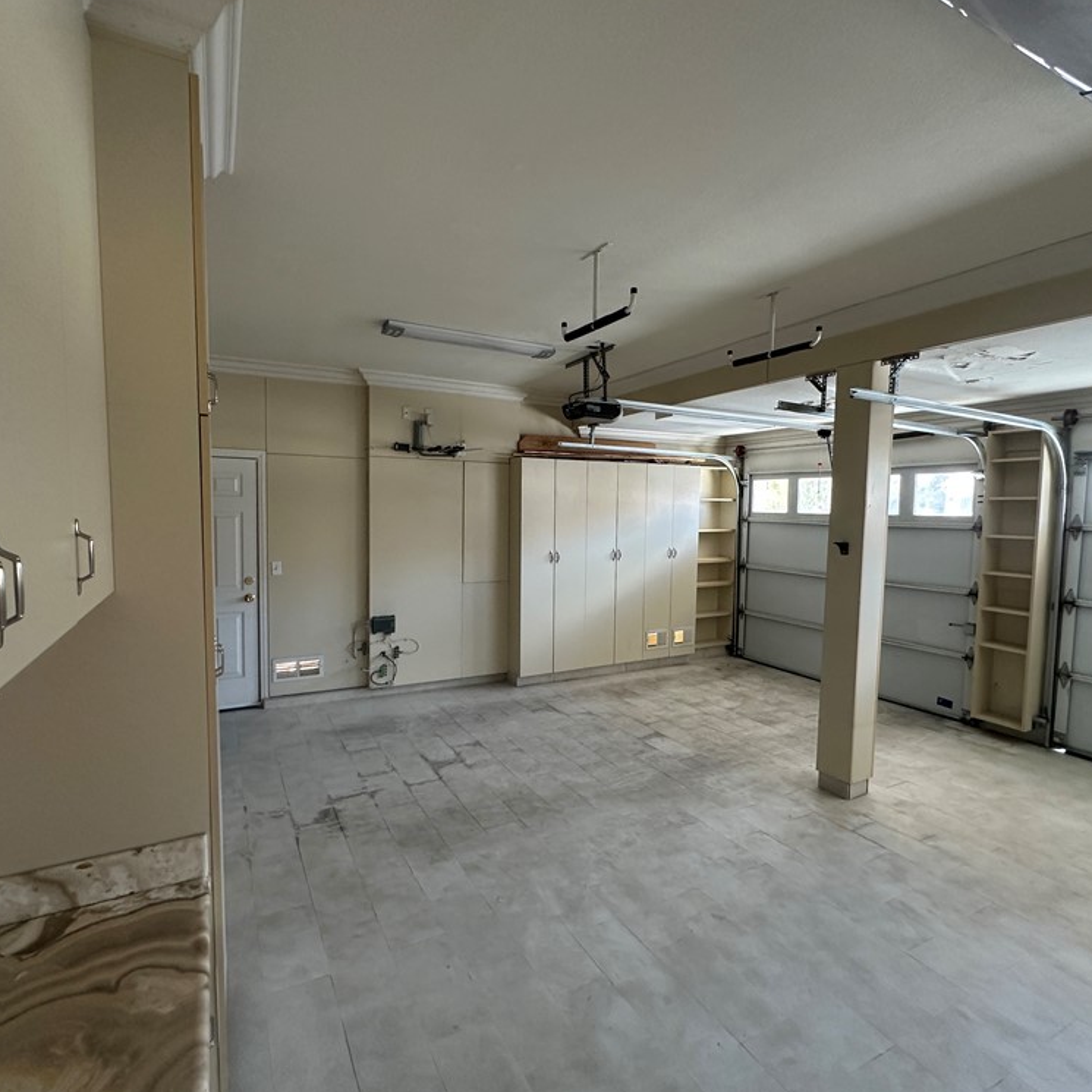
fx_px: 607
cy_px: 550
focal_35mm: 17
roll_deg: -1.2
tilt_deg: -4.5
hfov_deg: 83.9
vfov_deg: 84.0
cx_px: 525
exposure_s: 1/60
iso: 250
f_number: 2.2
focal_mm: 2.22
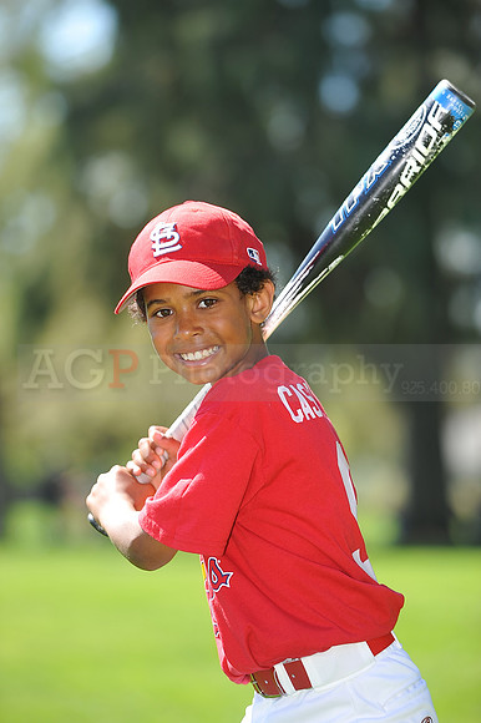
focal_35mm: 200
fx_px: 4013
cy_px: 362
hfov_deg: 6.9
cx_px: 240
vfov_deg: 10.3
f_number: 4.5
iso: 200
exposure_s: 1/400
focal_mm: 200
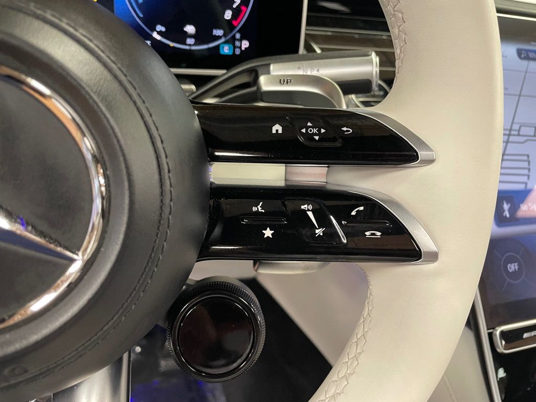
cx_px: 268
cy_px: 201
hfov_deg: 67.3
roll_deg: -6.3
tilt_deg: -24.7
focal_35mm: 26
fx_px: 403
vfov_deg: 53.1
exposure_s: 1/54
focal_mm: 4.2
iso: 250
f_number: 1.6
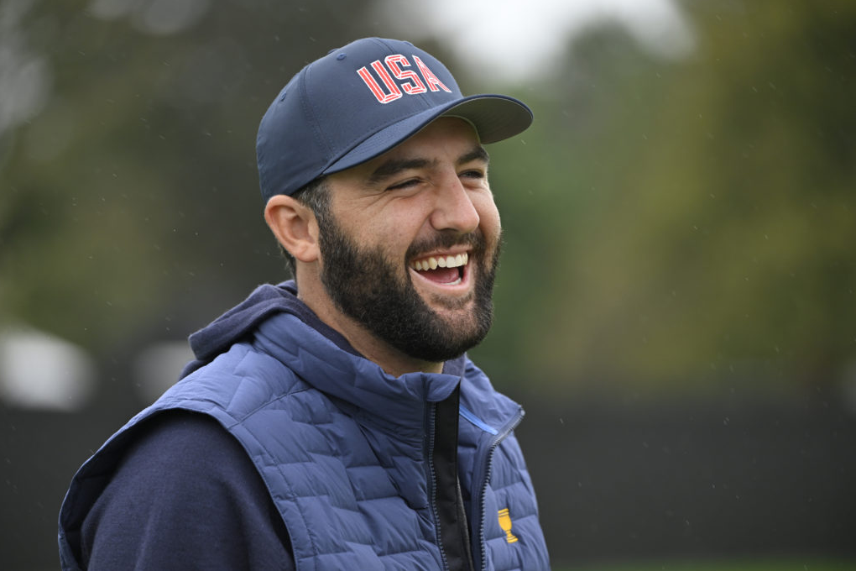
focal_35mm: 231
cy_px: 285
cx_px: 427
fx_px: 5492
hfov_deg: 8.9
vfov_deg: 5.9
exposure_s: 1/400
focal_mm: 230
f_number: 4
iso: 800
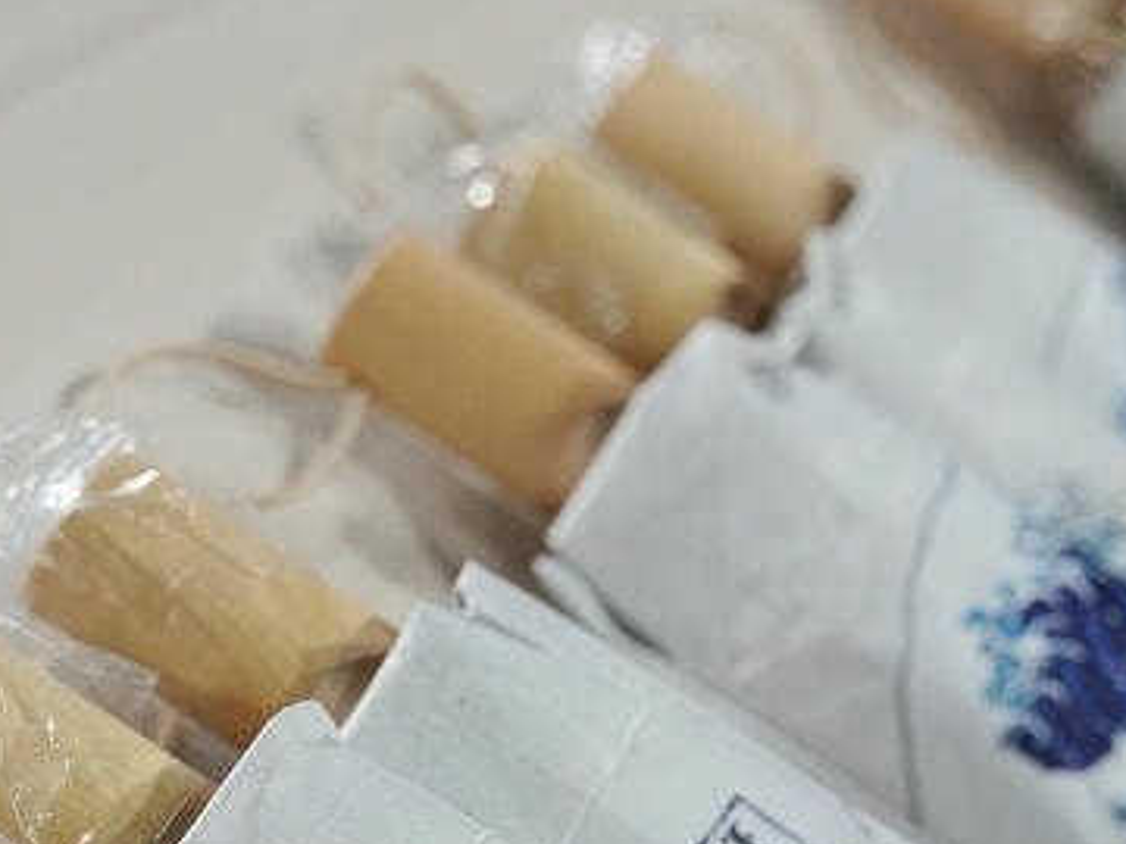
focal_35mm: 157
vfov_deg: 9.4
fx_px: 5107
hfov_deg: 12.5
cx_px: 985
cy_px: 838
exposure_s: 1/160
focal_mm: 49
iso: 2000
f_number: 2.8
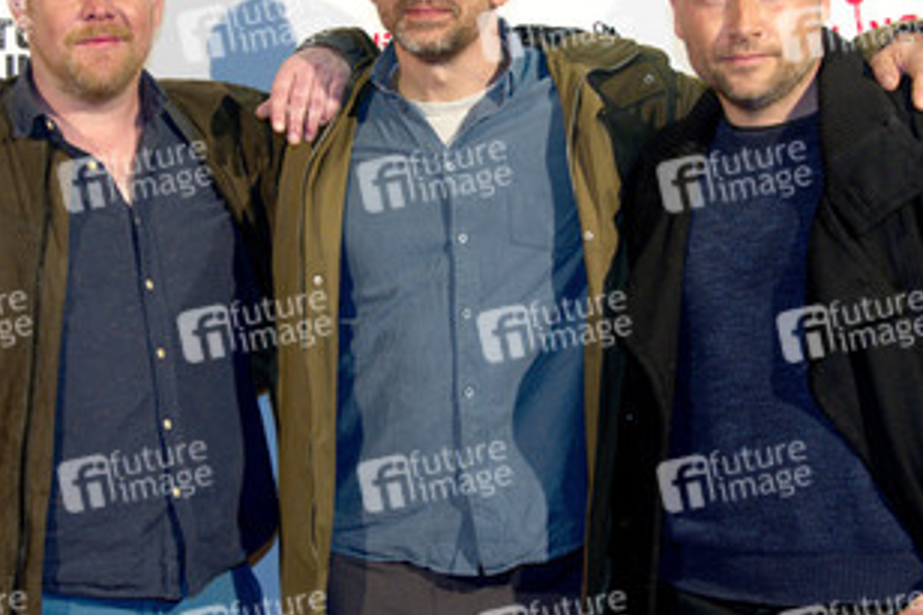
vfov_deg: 16.6
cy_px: 252
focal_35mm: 82
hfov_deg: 24.8
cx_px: 475
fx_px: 2101
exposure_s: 1/125
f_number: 5.6
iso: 1250
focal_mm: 56
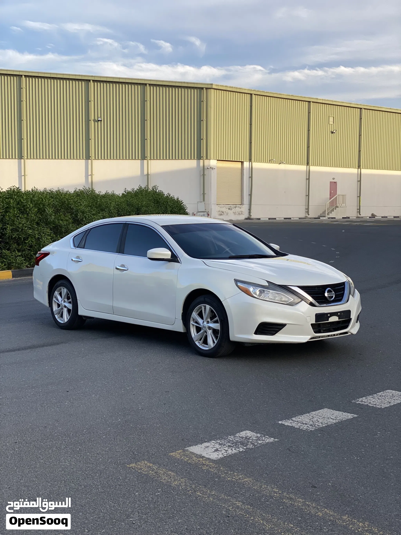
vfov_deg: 36.8
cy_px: 268
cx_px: 200
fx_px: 803
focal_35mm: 52
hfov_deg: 28.0
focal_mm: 6
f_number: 2
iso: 20
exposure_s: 1/199
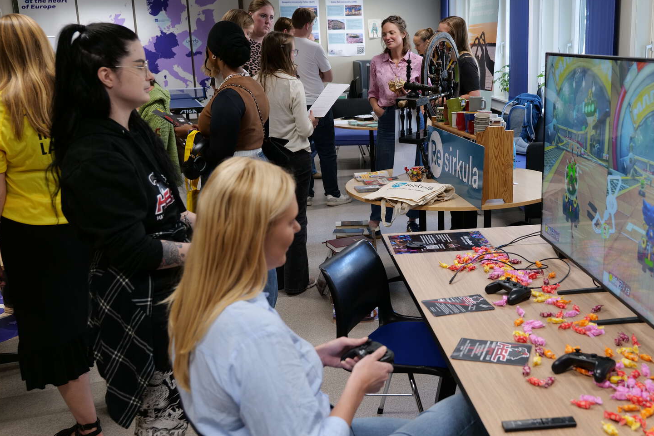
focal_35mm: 40
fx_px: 727
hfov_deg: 47.8
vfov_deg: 33.4
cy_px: 227
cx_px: 423
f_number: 4
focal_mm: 30
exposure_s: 1/60
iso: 500
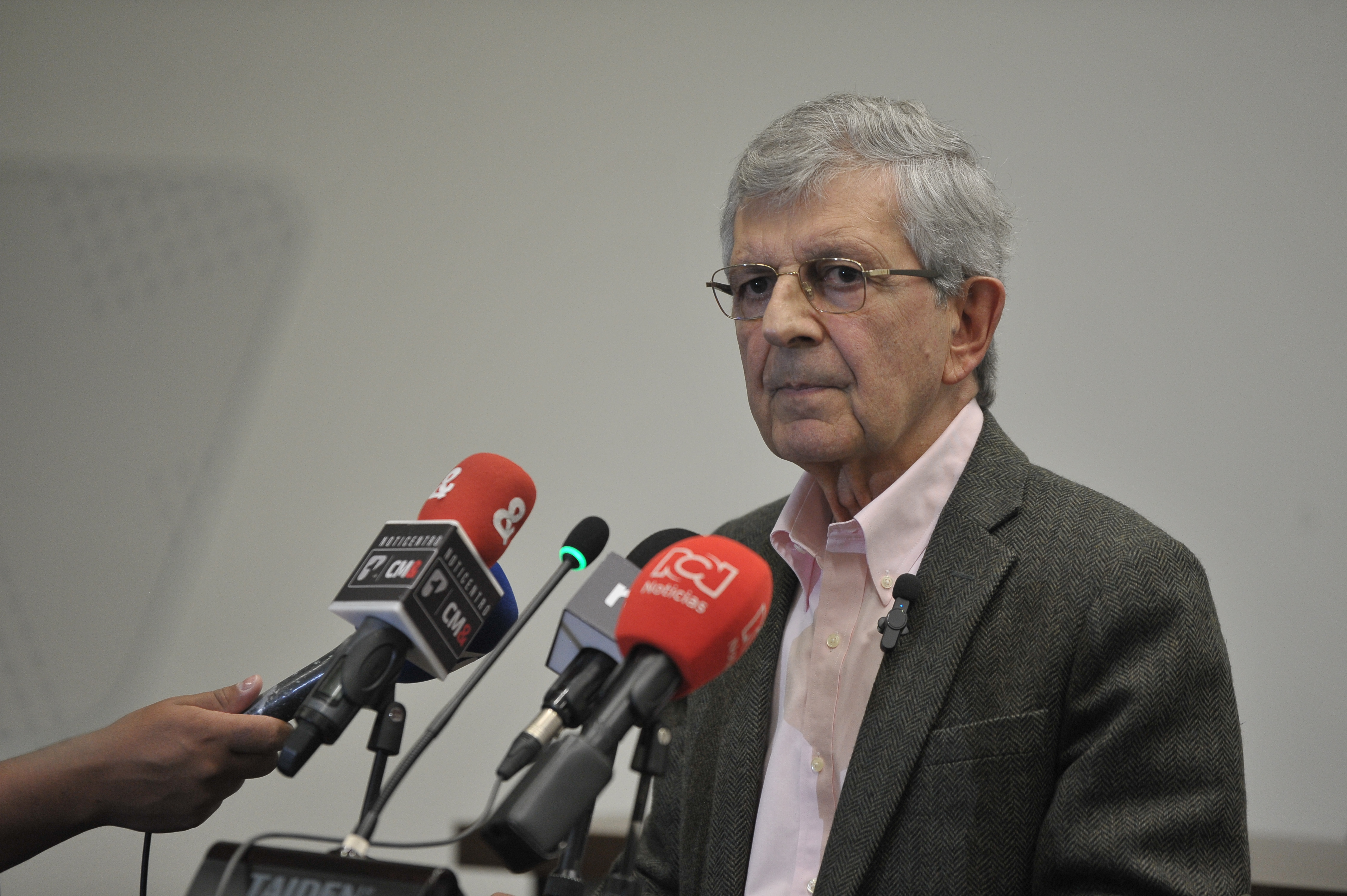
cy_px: 448
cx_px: 674
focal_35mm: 185
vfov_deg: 7.4
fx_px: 6918
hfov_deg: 11.1
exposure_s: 1/320
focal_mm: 185
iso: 2000
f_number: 2.8
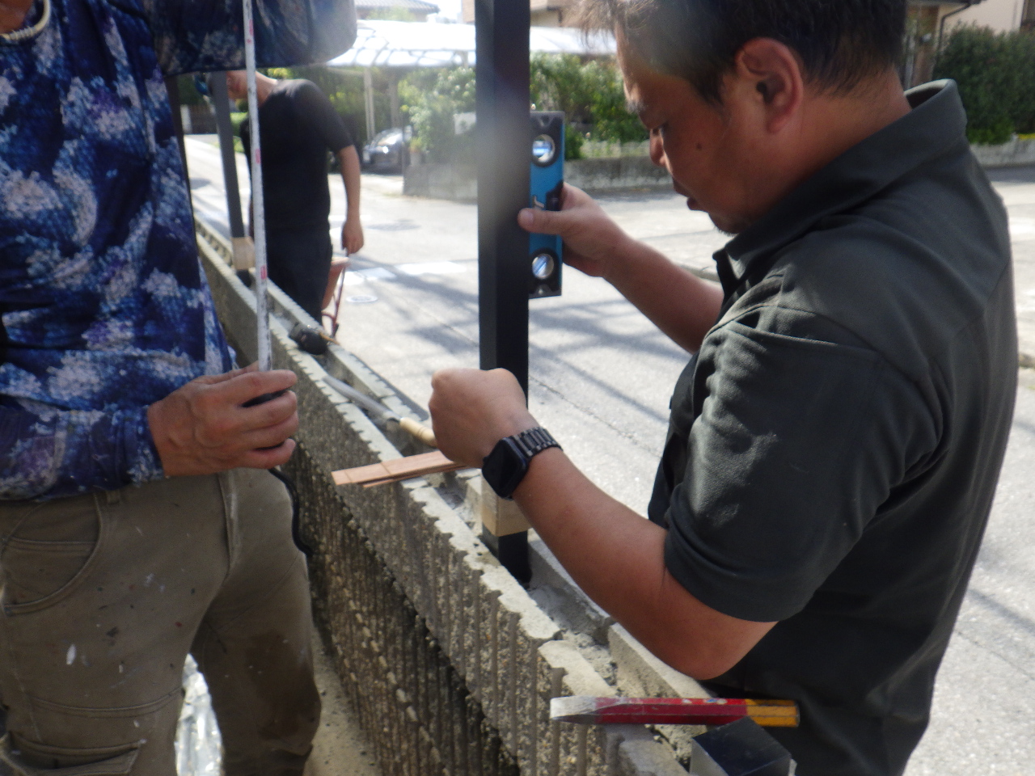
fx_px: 837
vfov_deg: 49.7
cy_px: 388
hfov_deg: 63.4
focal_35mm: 28
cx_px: 518
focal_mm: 5
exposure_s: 1/320
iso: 125
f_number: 4.2
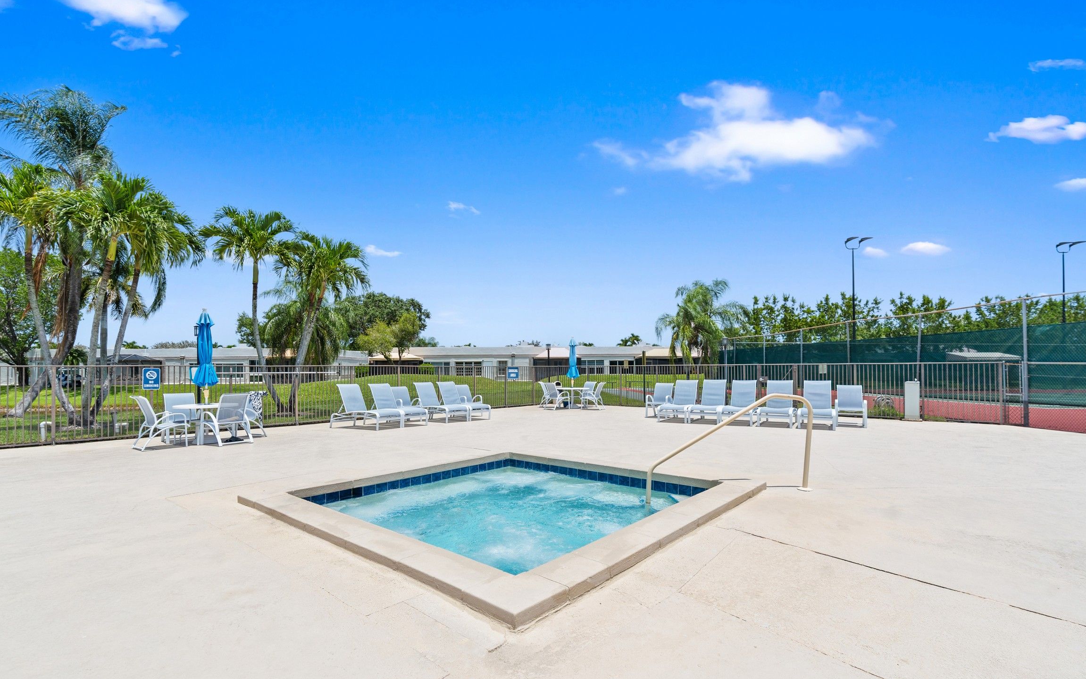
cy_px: 366
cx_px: 536
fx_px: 503
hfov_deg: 94.4
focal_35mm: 17
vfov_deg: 67.9
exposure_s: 1/60
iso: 100
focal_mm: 16
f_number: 6.3
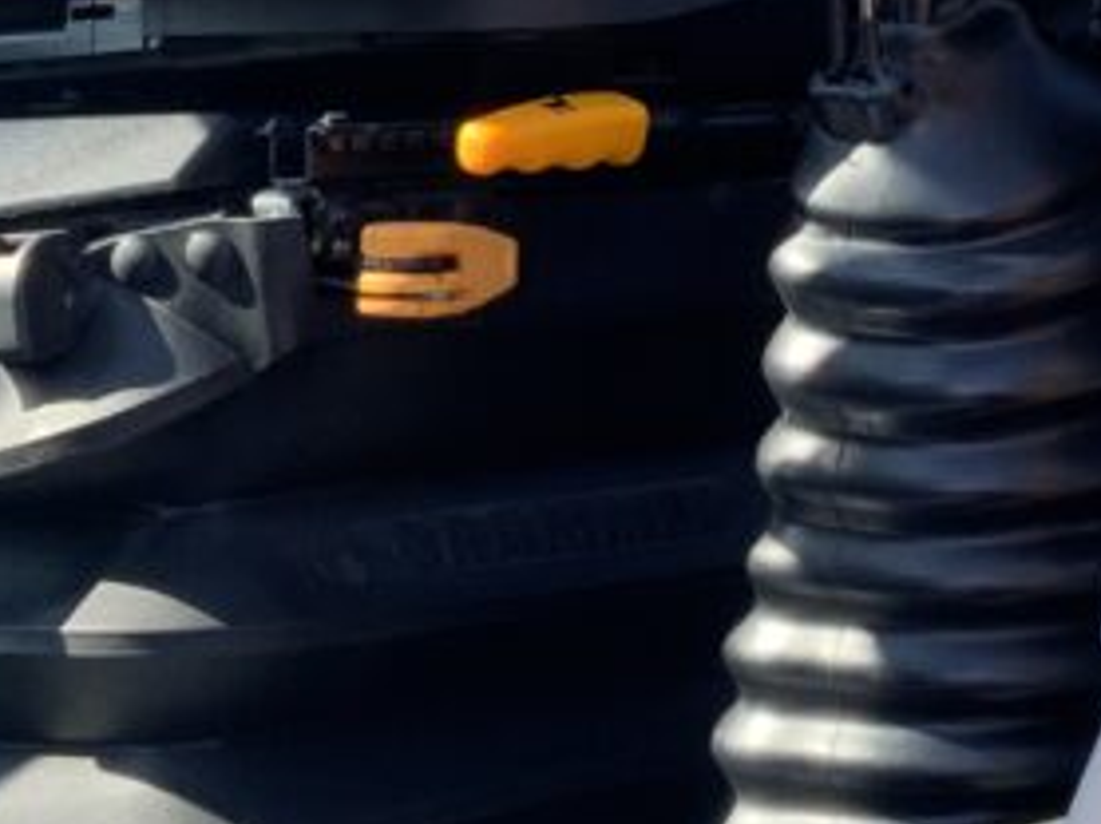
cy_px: 24
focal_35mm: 107
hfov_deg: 18.2
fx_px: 3400
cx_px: 931
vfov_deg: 13.6
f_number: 1.8
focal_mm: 3
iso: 16
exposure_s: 1/206
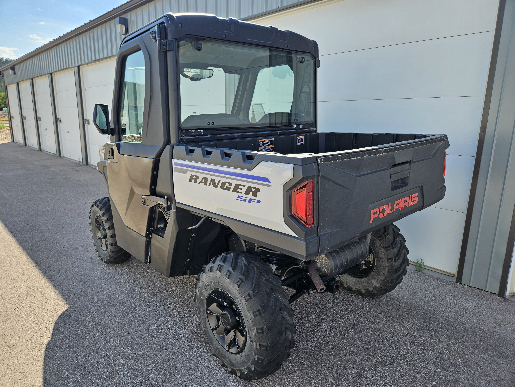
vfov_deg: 58.9
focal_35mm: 23
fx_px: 342
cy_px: 194
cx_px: 258
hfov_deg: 73.9
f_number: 1.8
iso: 25
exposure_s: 1/631
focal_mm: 5.4
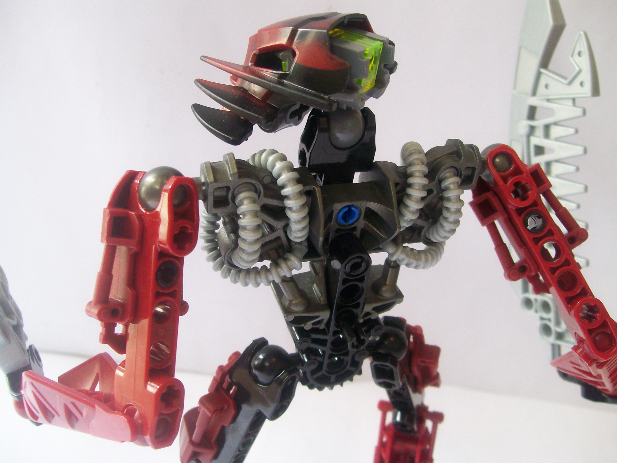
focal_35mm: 36
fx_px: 642
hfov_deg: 51.4
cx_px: 308
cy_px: 232
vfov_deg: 39.7
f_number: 2.7
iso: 112
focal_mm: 6
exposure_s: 1/32
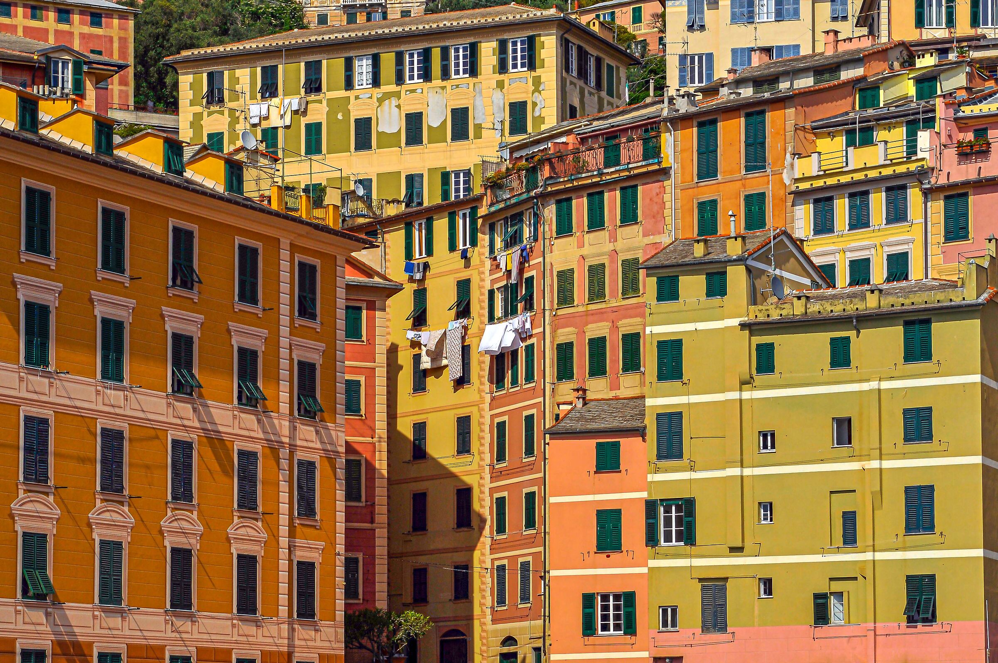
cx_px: 499
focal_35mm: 105
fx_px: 2907
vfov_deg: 13.0
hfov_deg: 19.5
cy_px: 332
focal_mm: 70
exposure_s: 1/320
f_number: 16
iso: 200
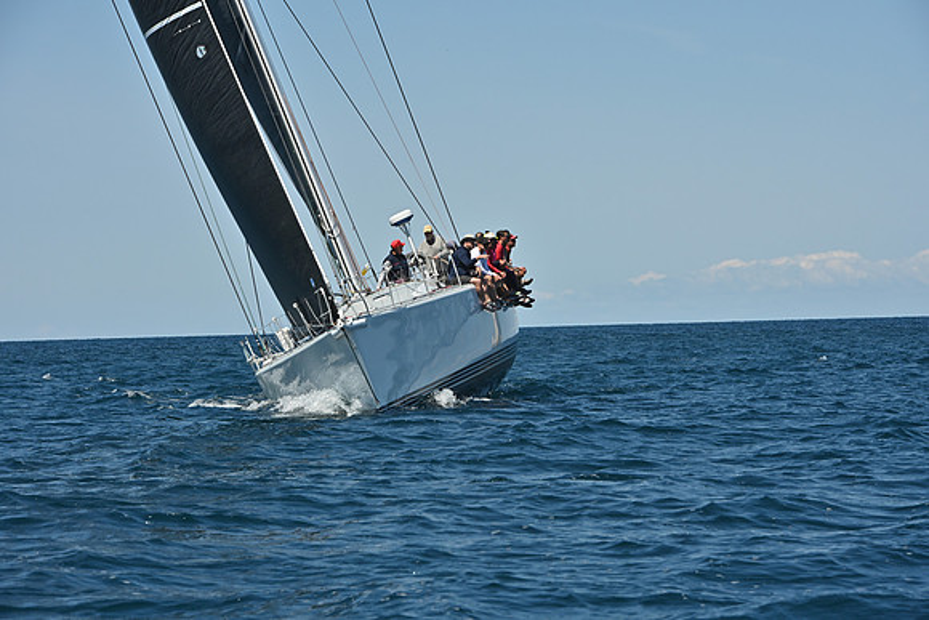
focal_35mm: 165
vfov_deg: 8.3
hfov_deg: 12.4
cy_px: 310
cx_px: 464
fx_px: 4259
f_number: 13
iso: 320
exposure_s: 1/1000
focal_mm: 165
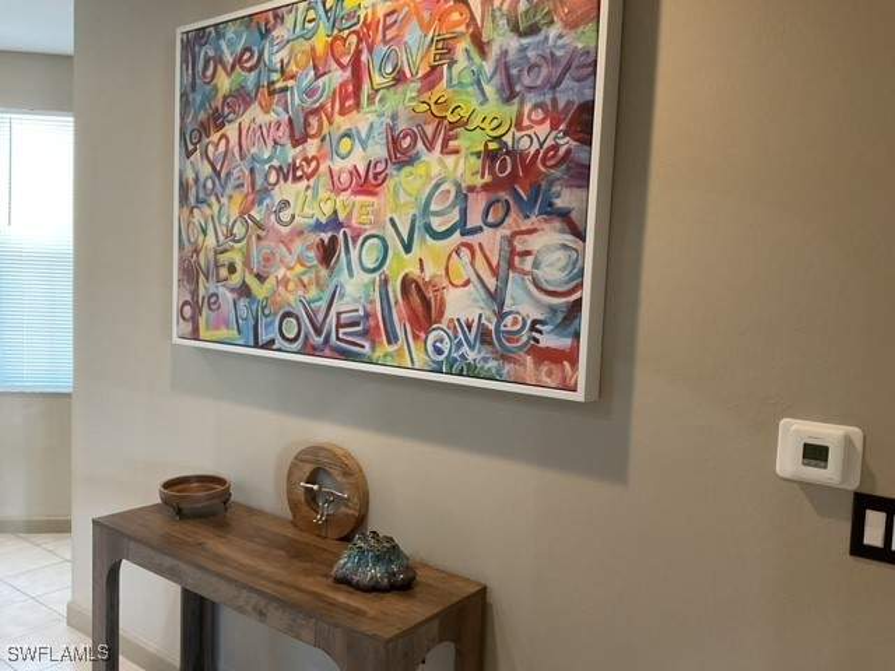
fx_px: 750
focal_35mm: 29
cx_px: 448
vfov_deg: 48.2
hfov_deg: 61.7
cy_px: 336
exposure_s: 1/60
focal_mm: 3
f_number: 1.8
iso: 200
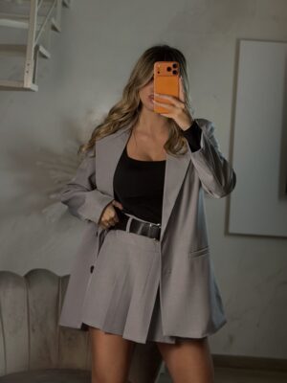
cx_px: 144
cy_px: 192
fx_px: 531
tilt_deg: -6.0
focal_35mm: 48
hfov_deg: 30.3
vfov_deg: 39.7
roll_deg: -4.9
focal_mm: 6.76
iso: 64
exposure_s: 1/50
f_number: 1.78
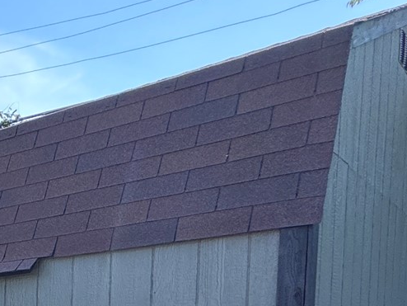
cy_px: 412
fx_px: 682
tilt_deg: -4.1
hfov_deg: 24.5
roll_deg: -1.8
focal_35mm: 58
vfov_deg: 22.3
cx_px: -227
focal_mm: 2.22
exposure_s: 1/361
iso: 40
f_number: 2.2
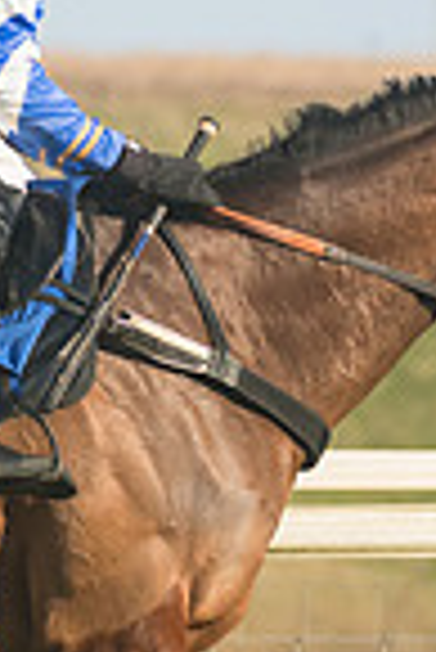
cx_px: 58
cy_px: 342
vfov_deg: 2.0
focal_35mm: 1016
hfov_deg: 1.4
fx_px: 18412
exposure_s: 1/4000
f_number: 5
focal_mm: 170
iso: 400
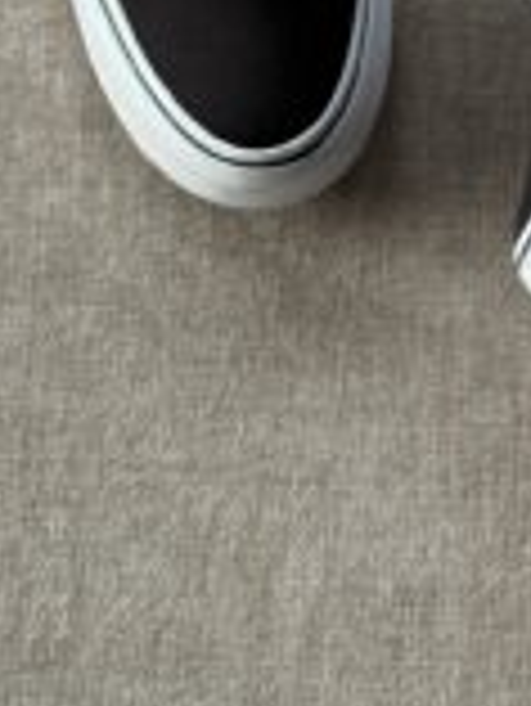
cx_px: 490
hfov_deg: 12.1
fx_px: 2492
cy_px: -85
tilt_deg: -76.7
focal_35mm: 122
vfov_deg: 15.7
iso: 64
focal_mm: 6.76
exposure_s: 1/327
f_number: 1.78
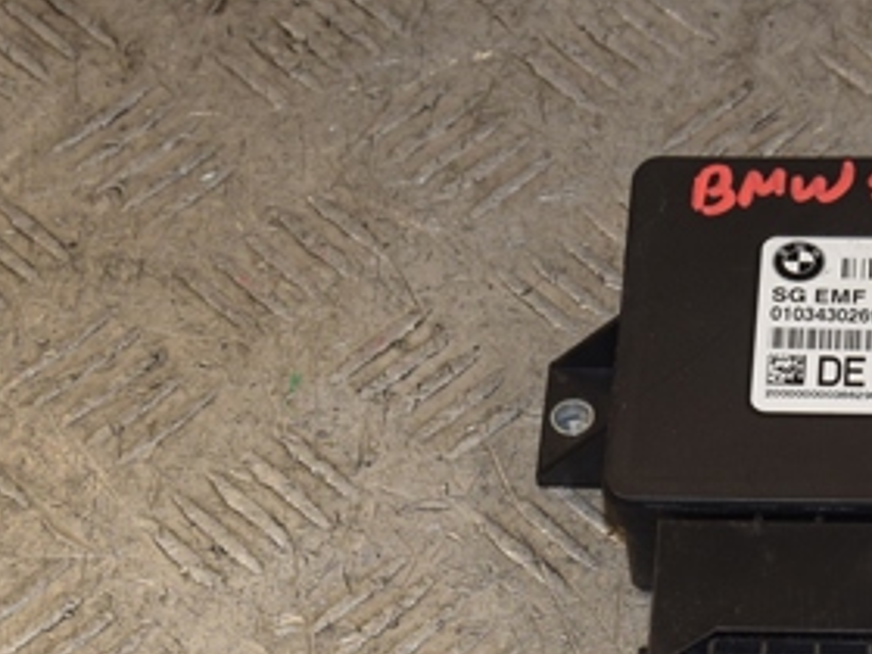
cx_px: 775
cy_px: 448
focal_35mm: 148
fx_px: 3731
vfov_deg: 10.0
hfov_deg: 13.2
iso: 800
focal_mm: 45
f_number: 6.3
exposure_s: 1/200
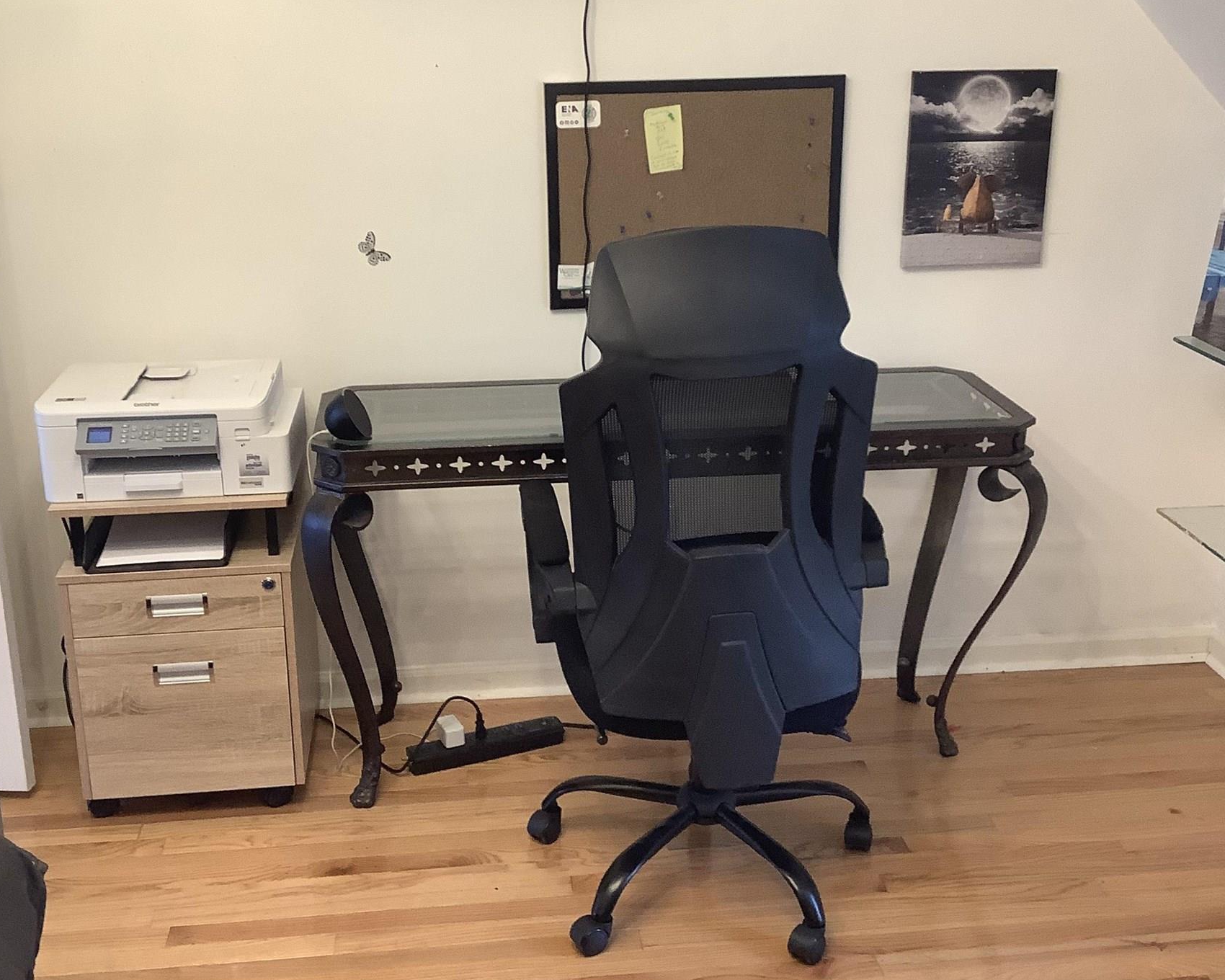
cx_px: 614
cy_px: 460
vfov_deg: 36.5
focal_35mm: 41
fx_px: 1486
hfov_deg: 44.8
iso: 125
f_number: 2.4
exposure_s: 1/50
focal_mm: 3.3
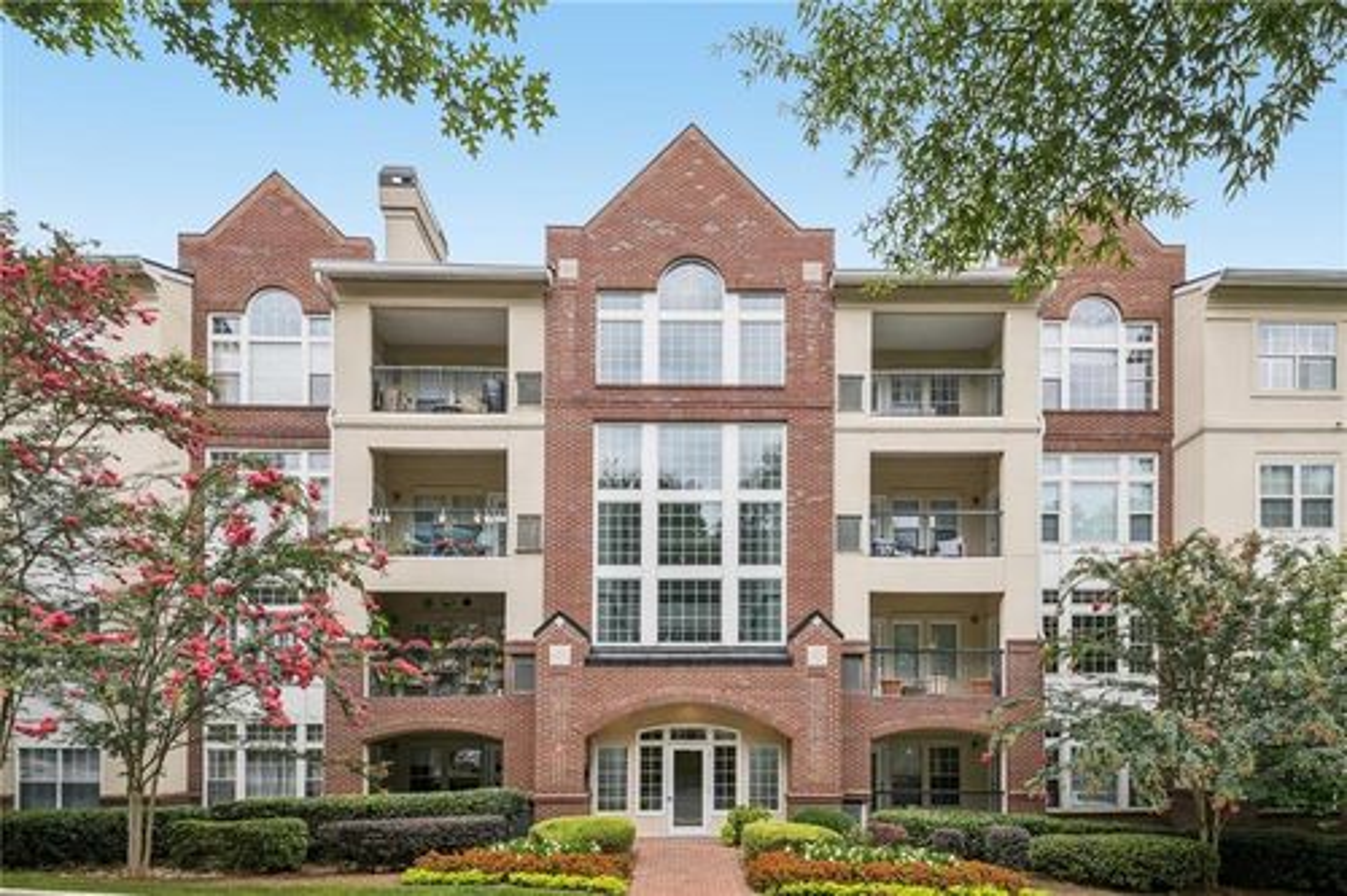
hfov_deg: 93.3
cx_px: 674
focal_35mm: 17
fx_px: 636
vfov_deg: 70.4
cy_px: 448
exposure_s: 1/200
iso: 64
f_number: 8
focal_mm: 17
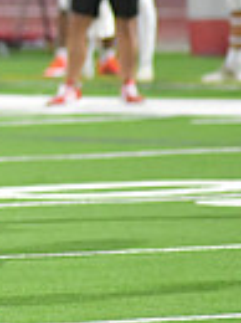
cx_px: -291
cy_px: 31
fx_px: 12024
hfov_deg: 1.1
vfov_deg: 1.5
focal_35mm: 1291
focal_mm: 300
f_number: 3.5
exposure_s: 1/1250
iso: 11400
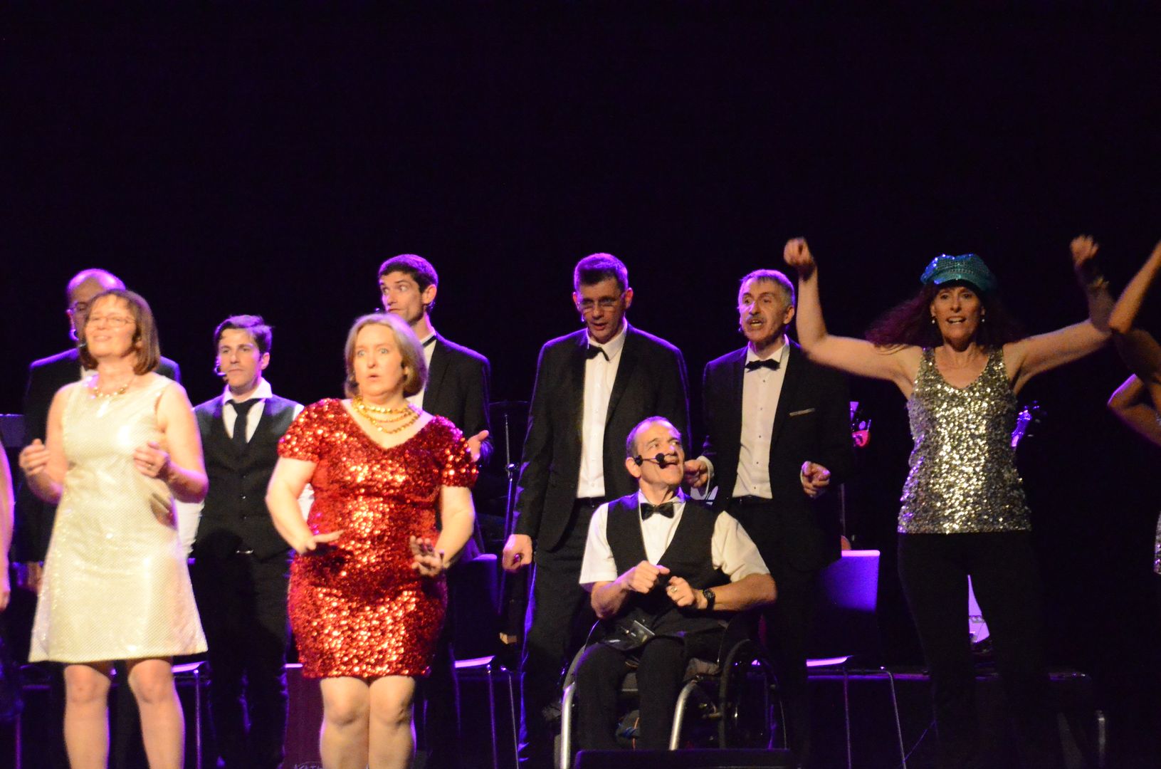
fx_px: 4344
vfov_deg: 10.1
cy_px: 384
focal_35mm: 135
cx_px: 580
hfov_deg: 15.2
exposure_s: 1/200
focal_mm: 90
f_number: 5.3
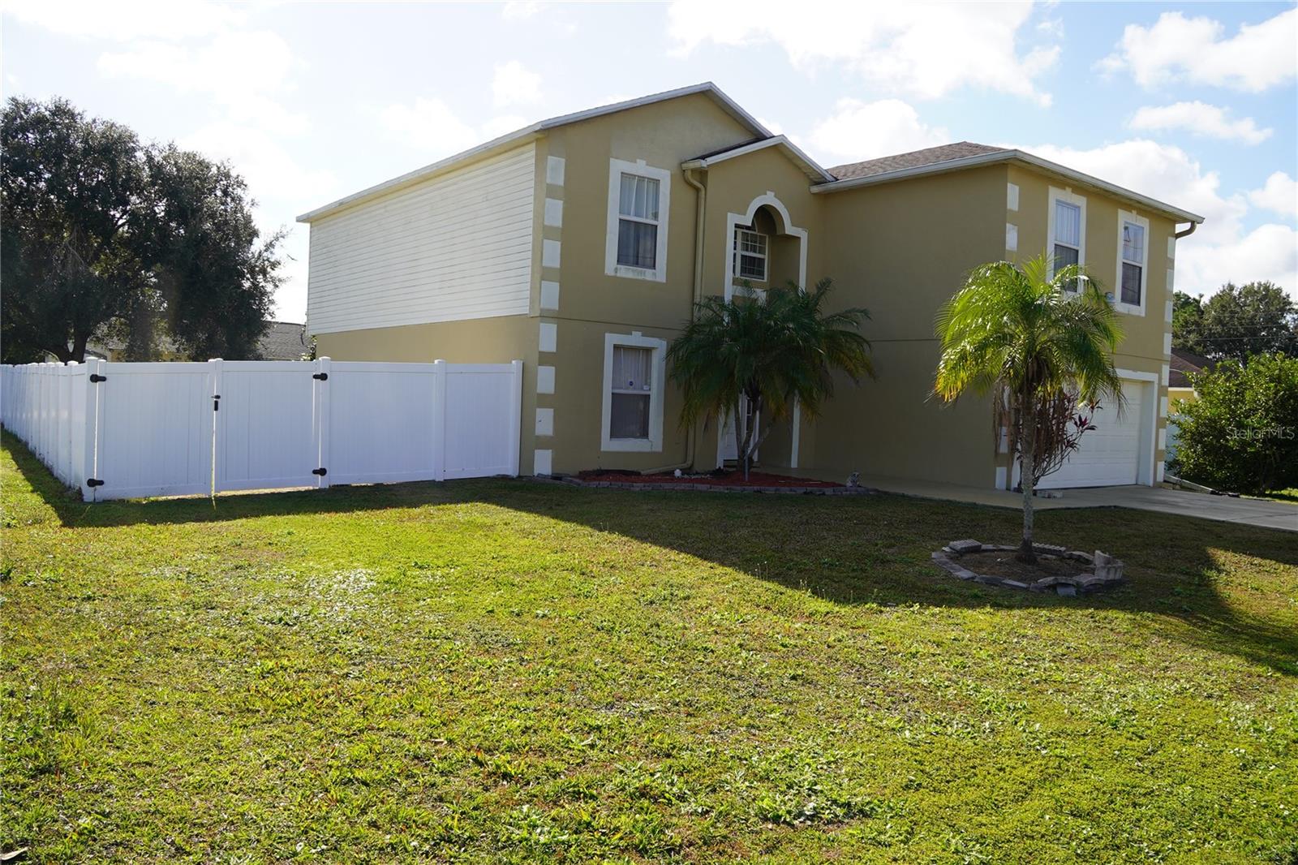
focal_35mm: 27
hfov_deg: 67.4
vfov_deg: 47.9
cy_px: 432
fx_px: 973
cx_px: 649
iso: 100
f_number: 9
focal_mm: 18
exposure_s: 1/125
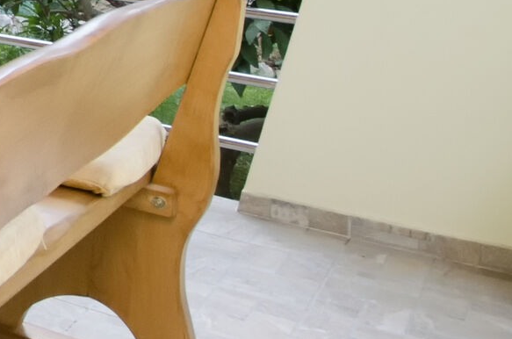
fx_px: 1022
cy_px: -207
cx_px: -554
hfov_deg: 17.7
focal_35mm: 72
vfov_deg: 16.7
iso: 100
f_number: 8
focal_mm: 10
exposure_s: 1/160
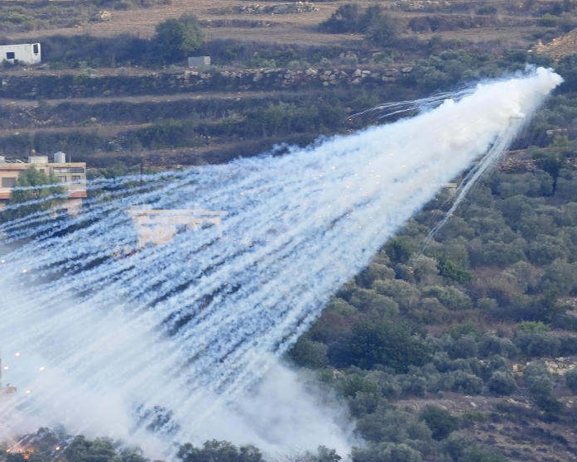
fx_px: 16552
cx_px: 133
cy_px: 310
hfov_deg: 2.0
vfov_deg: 1.6
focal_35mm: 969
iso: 320
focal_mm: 600
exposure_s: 1/640
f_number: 4
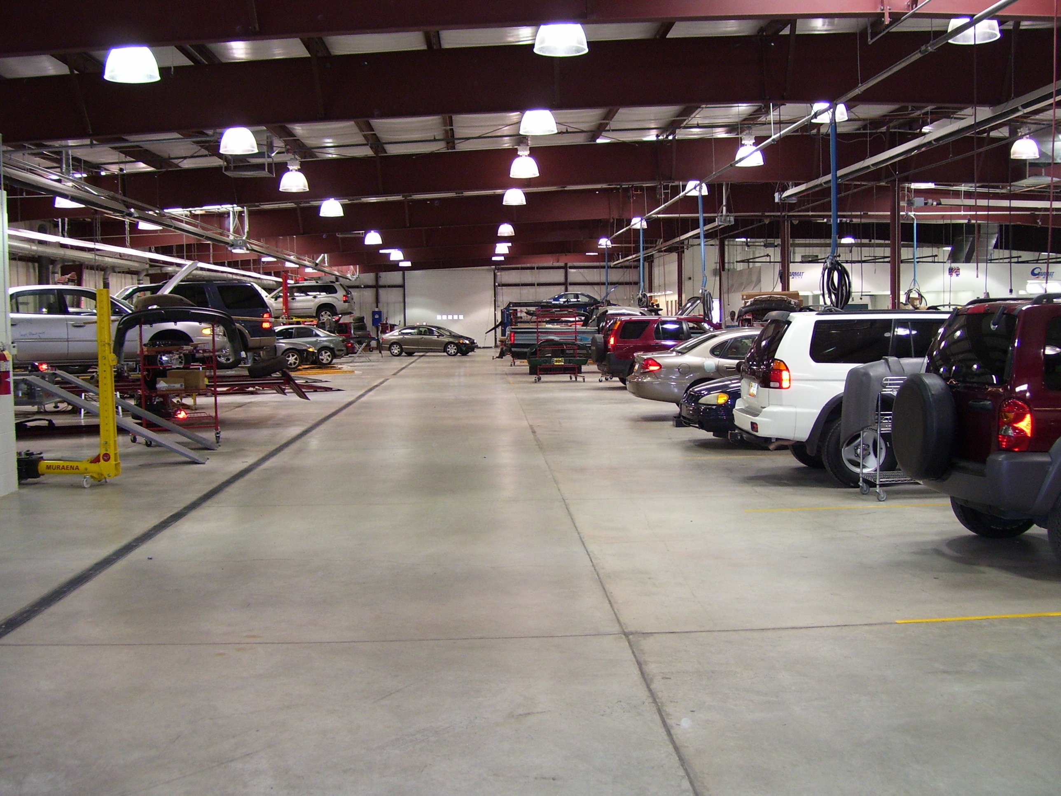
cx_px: 530
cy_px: 398
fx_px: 1134
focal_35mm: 37
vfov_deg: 38.7
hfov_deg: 50.1
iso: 125
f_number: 2.7
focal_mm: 6
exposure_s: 1/60
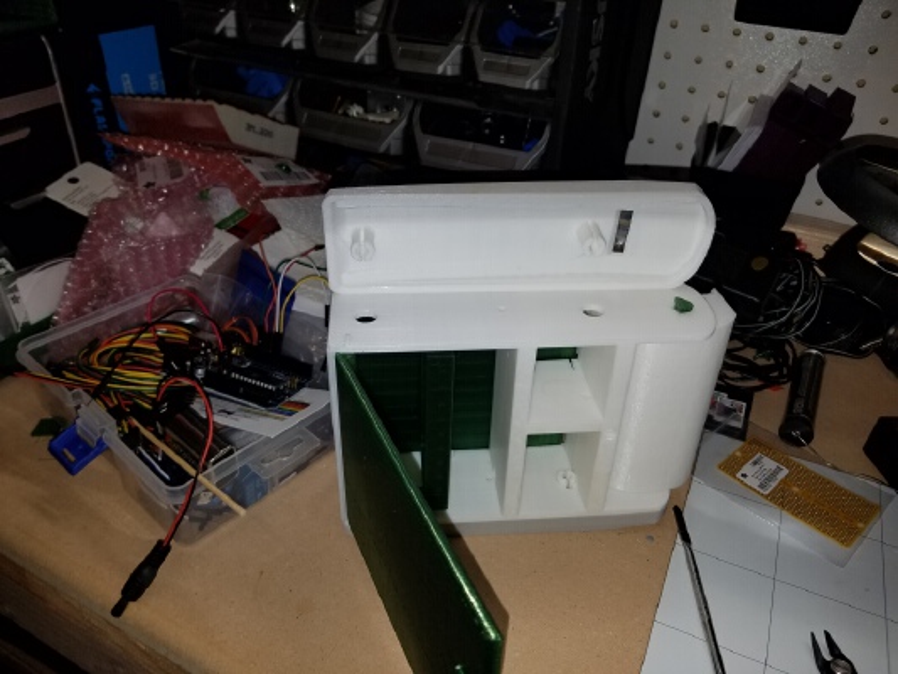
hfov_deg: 67.3
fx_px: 675
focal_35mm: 26
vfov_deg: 53.1
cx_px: 449
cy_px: 337
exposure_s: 1/192
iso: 50
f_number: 1.7
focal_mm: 4.2
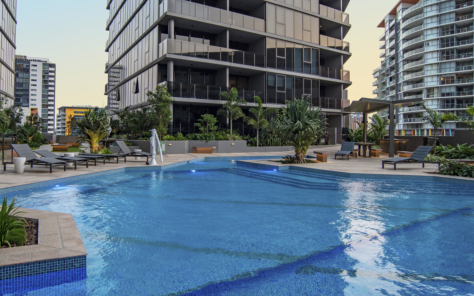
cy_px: 132
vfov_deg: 47.5
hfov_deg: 70.0
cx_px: 203
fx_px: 336
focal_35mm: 26
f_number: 8
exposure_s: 1/40
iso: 400
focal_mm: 20
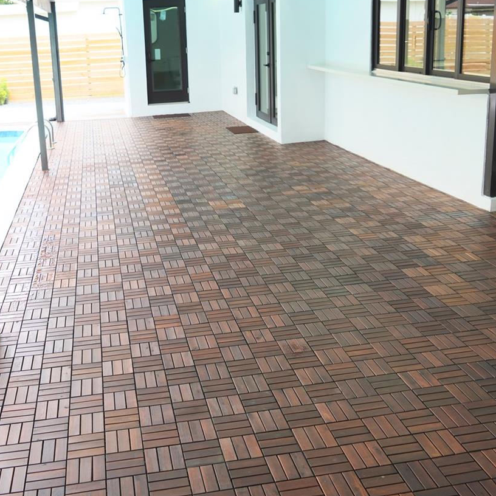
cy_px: 179
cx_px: 198
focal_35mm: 40
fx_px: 648
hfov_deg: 41.7
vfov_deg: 41.5
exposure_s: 1/60
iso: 100
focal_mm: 24
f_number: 5
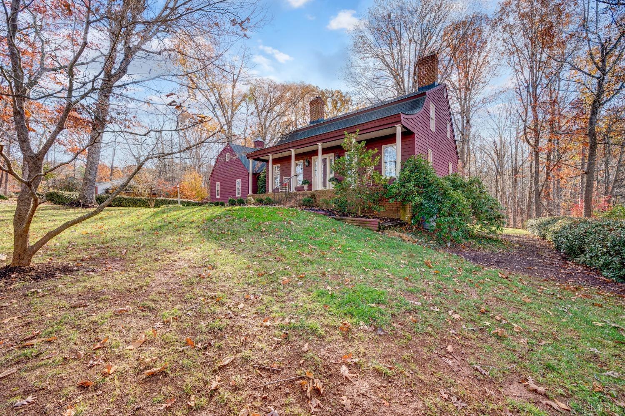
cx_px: 312
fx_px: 243
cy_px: 208
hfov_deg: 104.3
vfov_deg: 81.1
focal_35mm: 14
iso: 200
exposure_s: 1/100
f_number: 8
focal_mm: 14
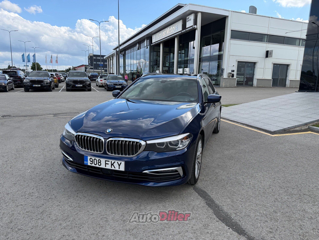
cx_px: 160
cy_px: 120
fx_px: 221
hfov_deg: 71.6
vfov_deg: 56.8
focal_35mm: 24
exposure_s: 1/2445
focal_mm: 6.76
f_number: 1.78
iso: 100
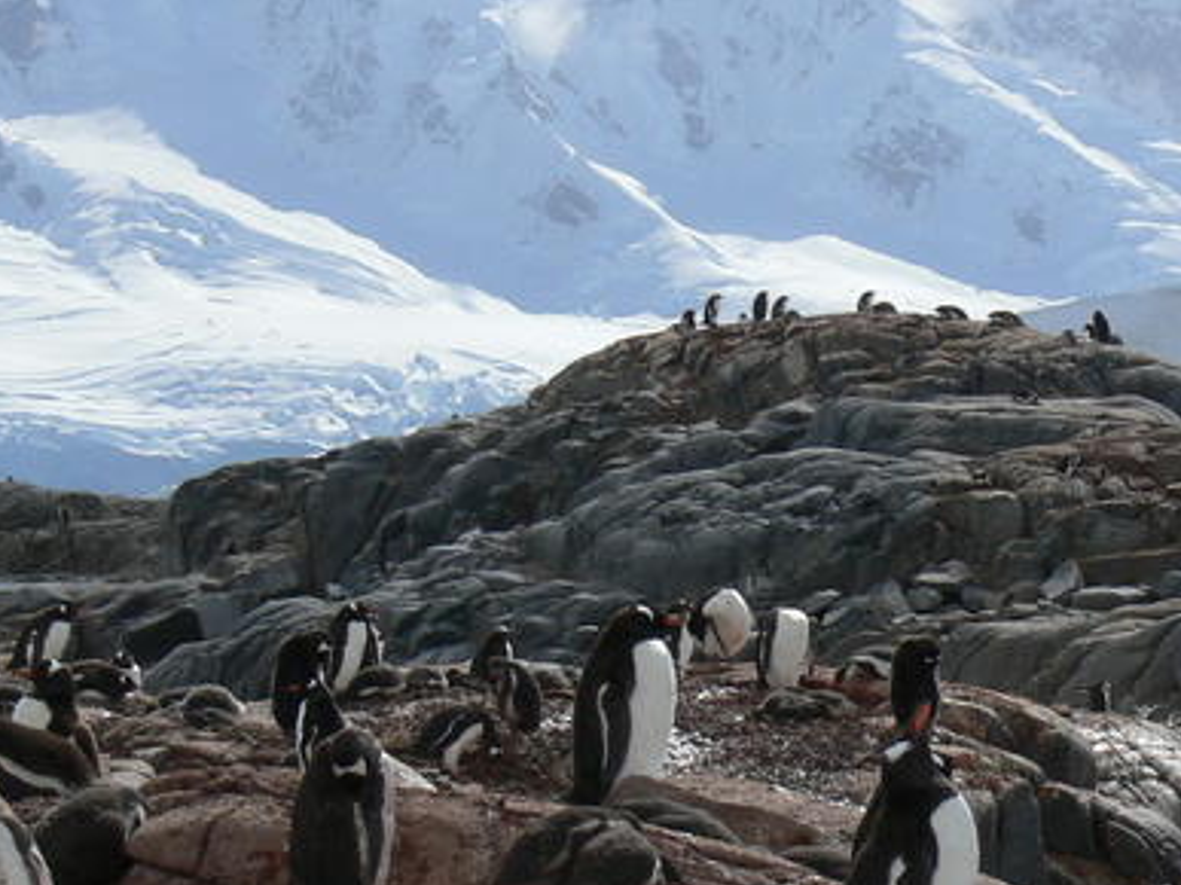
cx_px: 1086
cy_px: 644
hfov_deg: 10.6
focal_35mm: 186
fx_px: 6344
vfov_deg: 8.0
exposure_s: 1/500
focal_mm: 14.9
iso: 80
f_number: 7.1
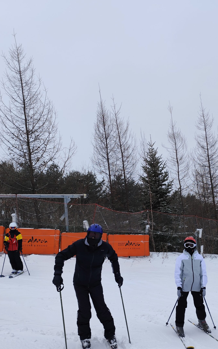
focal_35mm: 29
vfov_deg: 64.2
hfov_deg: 42.4
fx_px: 276
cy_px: 205
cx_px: 151
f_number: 1.65
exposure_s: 1/912
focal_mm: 6.19
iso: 50
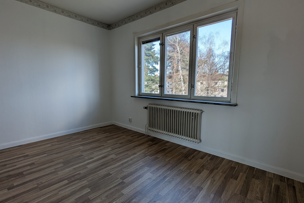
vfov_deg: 70.4
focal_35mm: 17
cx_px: 153
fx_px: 144
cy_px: 103
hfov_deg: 93.3
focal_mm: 2.35
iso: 65
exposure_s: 1/269
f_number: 2.2
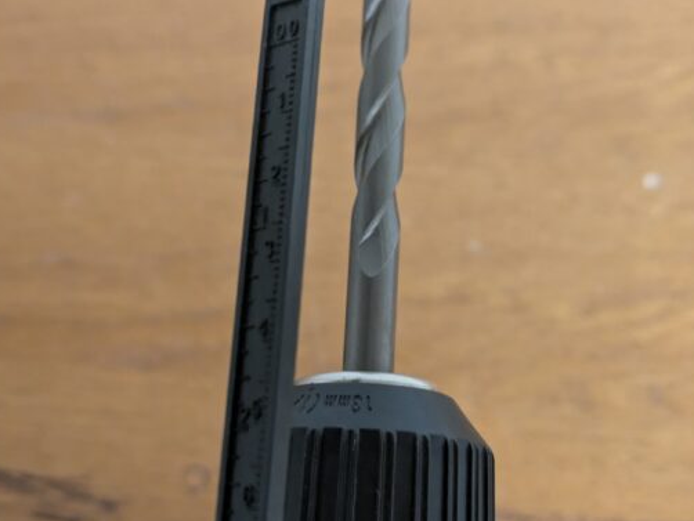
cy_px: 307
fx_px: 1023
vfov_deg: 28.5
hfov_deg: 37.3
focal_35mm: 51
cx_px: 426
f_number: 1.89
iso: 1145
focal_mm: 5.43
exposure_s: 1/25
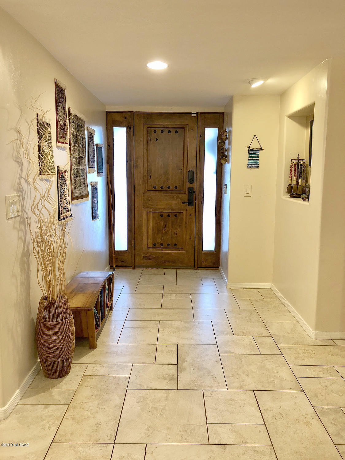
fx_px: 372
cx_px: 172
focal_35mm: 28
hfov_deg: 49.7
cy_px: 230
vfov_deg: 63.4
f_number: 1.8
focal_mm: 4
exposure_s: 1/15
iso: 50
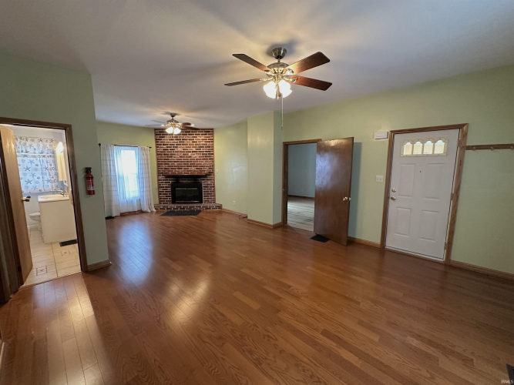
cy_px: 192
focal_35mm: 14
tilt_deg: -7.3
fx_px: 208
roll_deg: -0.3
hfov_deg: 102.1
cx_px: 257
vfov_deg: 85.7
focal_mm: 2.22
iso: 400
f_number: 2.2
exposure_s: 1/60
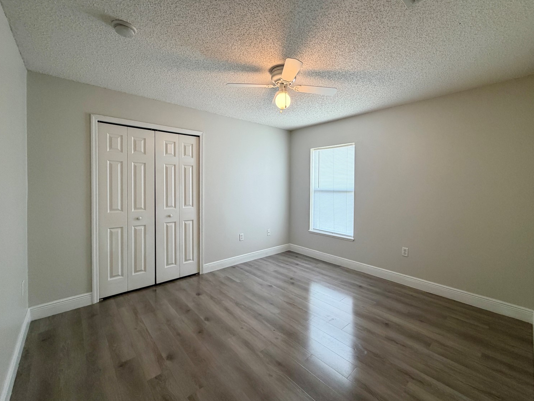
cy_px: 189
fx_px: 231
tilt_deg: -1.3
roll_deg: -0.6
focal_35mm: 15
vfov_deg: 81.7
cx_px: 281
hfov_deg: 98.1
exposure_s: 1/120
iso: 250
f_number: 2.2
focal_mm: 2.22
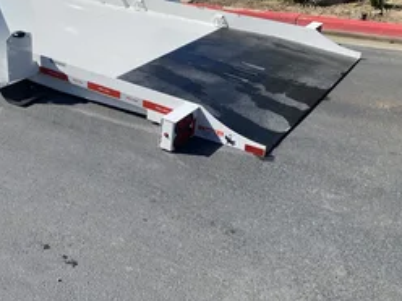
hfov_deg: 43.8
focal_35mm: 42
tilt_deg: -23.8
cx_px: 117
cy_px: 107
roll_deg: +0.5
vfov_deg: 34.1
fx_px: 488
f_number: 1.8
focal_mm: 4.25
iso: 32
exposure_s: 1/3040
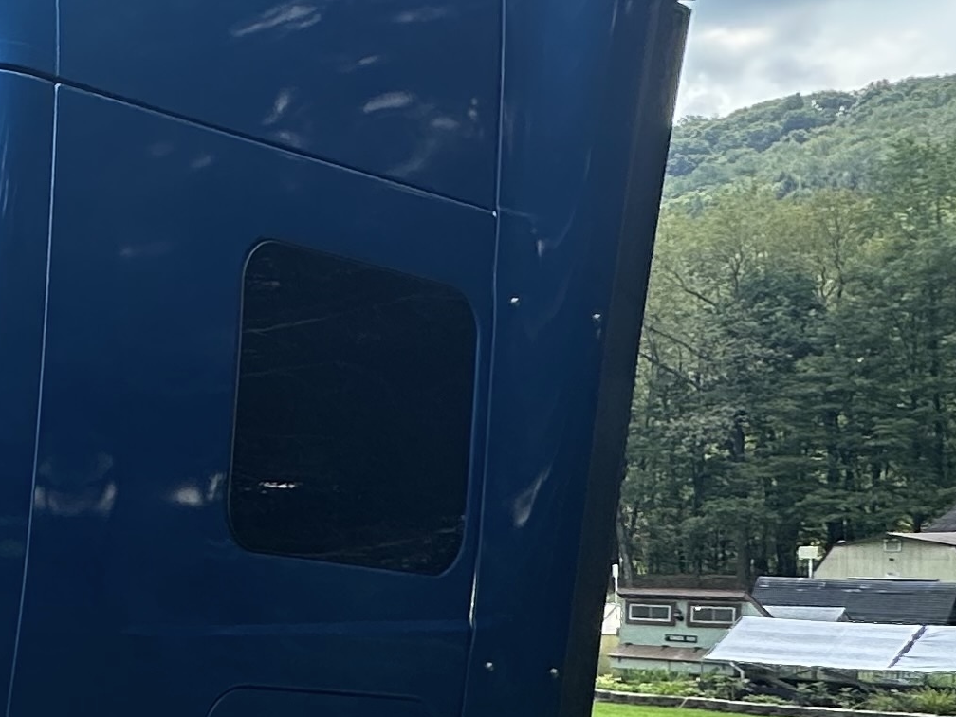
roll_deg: +0.8
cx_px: -661
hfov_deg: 23.1
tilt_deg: -2.8
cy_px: 583
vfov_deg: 25.6
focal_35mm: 56
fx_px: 1547
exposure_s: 1/651
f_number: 2.2
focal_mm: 2.22
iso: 40
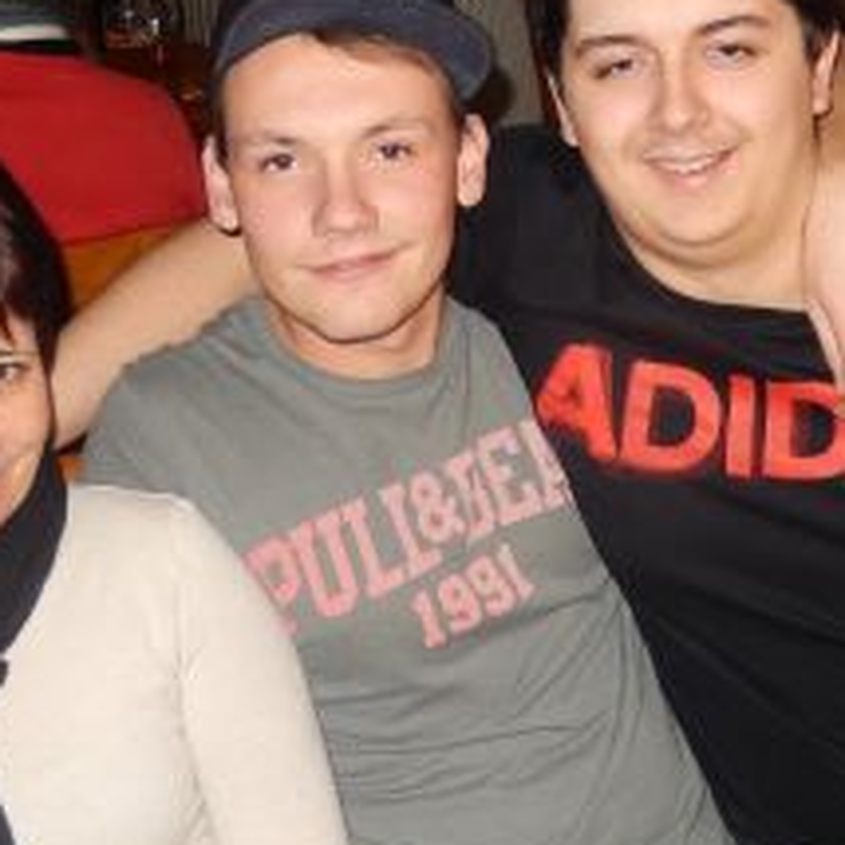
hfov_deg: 27.6
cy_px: 399
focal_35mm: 62
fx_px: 1712
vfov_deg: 27.7
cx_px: 533
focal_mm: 4.5
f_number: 3.4
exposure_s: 1/30
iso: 200
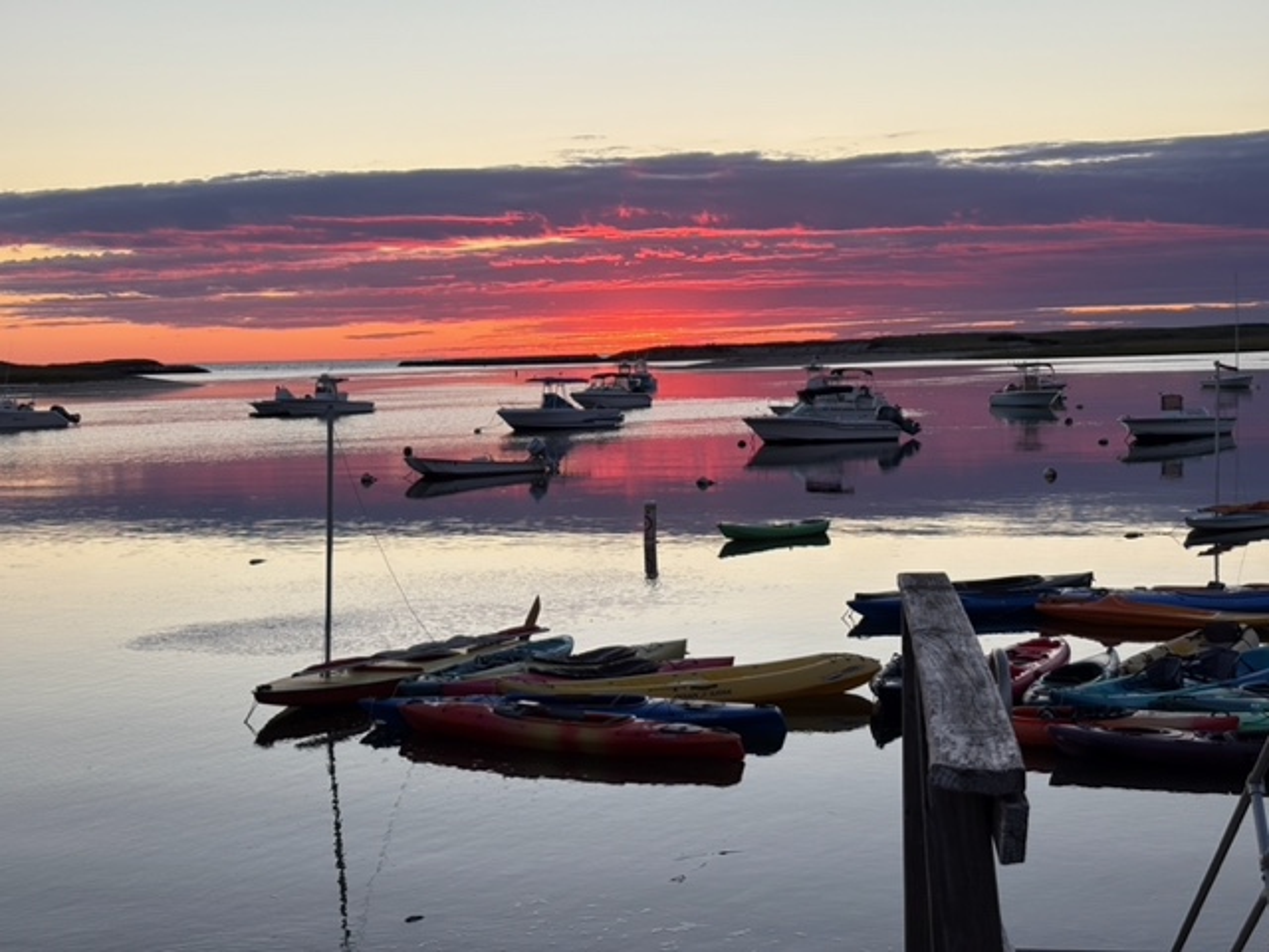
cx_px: 634
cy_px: 476
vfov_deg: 28.0
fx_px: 1906
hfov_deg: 36.8
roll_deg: +1.8
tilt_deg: -4.1
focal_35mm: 52
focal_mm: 5.96
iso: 32
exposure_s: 1/271
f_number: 1.6
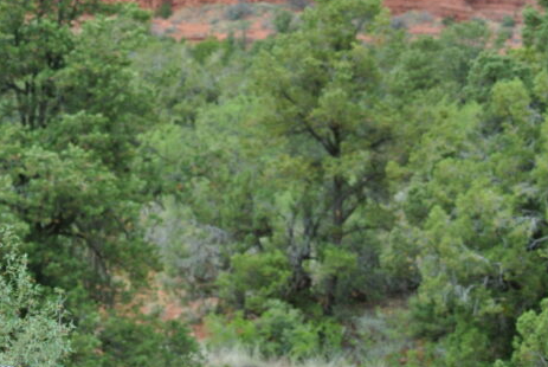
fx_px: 2728
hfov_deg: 11.4
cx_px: 67
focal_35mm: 179
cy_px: -10
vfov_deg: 7.7
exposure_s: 1/400
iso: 100
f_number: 3.8
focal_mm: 30
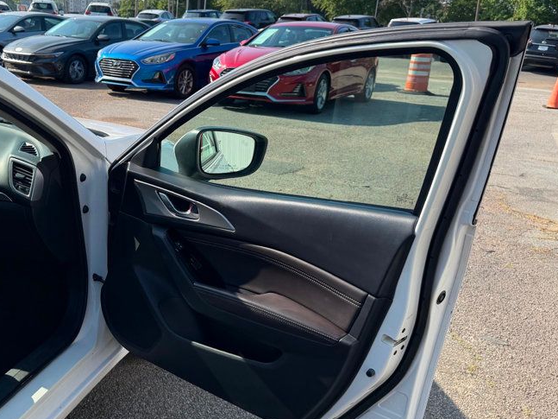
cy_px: 216
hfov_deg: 47.2
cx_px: 141
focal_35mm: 38
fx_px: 612
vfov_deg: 37.7
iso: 100
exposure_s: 1/2801
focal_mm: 6.76
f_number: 1.78
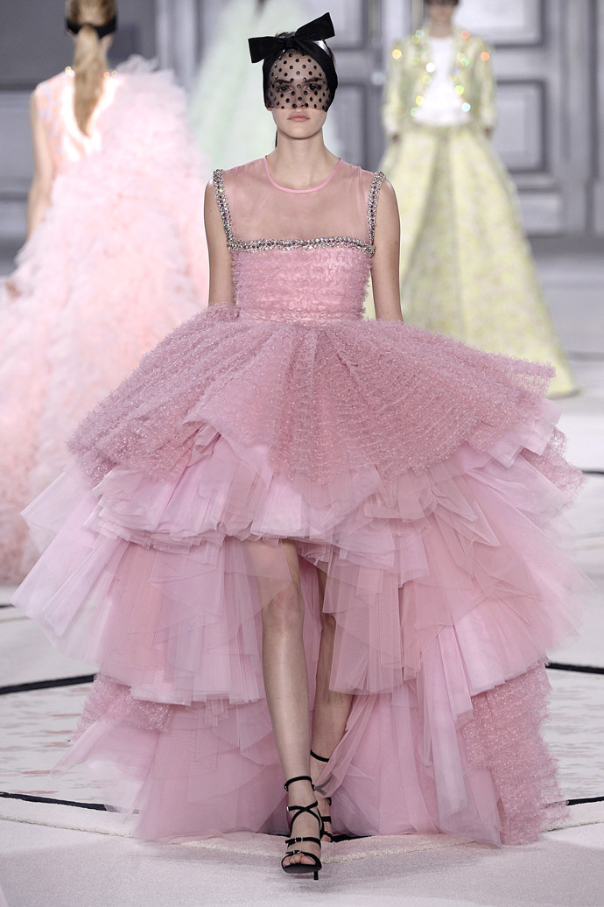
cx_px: 302
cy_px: 454
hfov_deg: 4.4
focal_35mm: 310
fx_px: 7806
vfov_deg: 6.6
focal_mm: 310
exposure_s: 1/1250
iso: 1000
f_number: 7.1
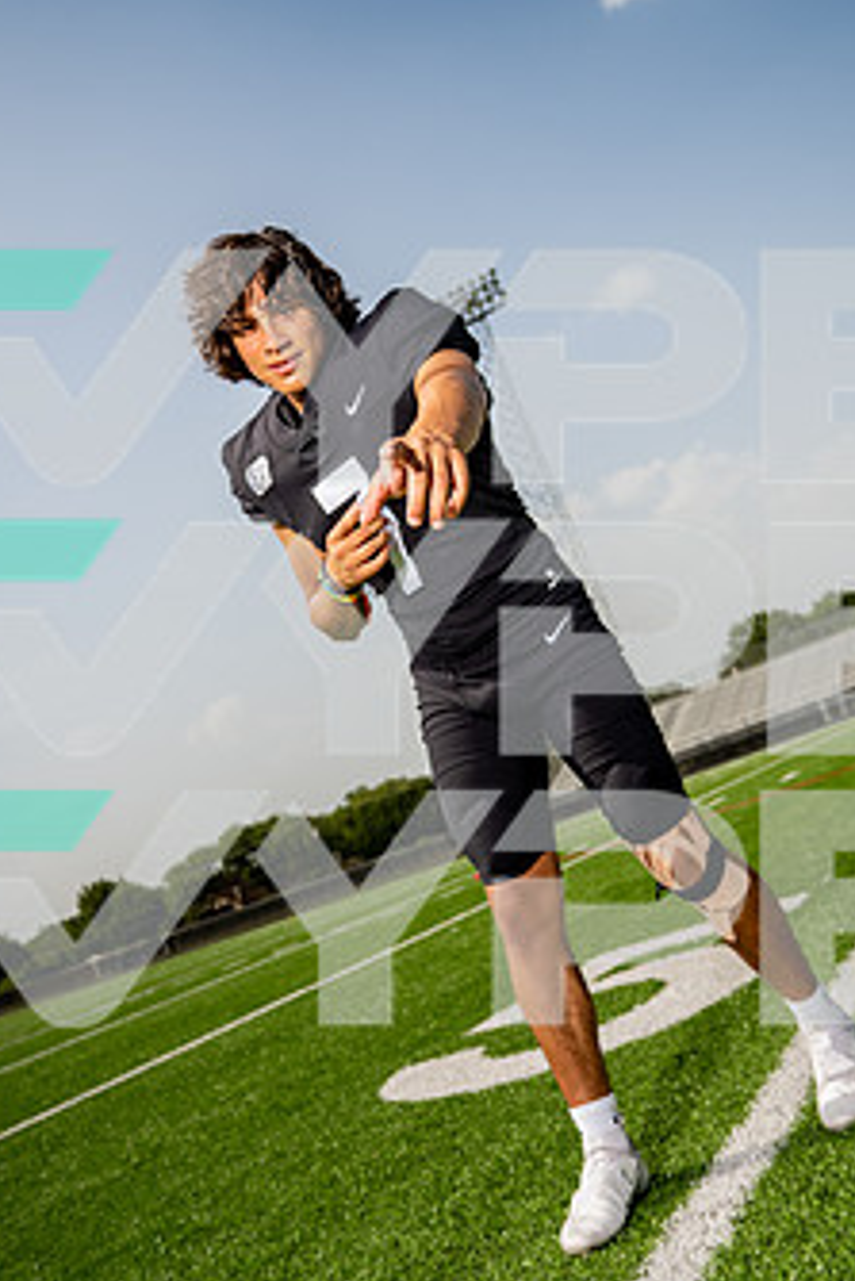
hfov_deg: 37.9
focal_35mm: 35
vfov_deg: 54.4
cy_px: 640
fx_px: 1245
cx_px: 456
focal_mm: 26
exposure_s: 1/1250
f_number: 4.5
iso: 100
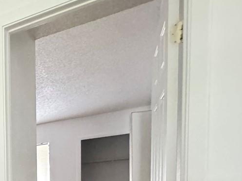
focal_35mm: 45
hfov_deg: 28.4
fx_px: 314
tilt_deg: -3.7
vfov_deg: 28.0
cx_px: -116
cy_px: 219
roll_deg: +4.1
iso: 1000
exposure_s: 1/40
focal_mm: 2.22
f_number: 2.2
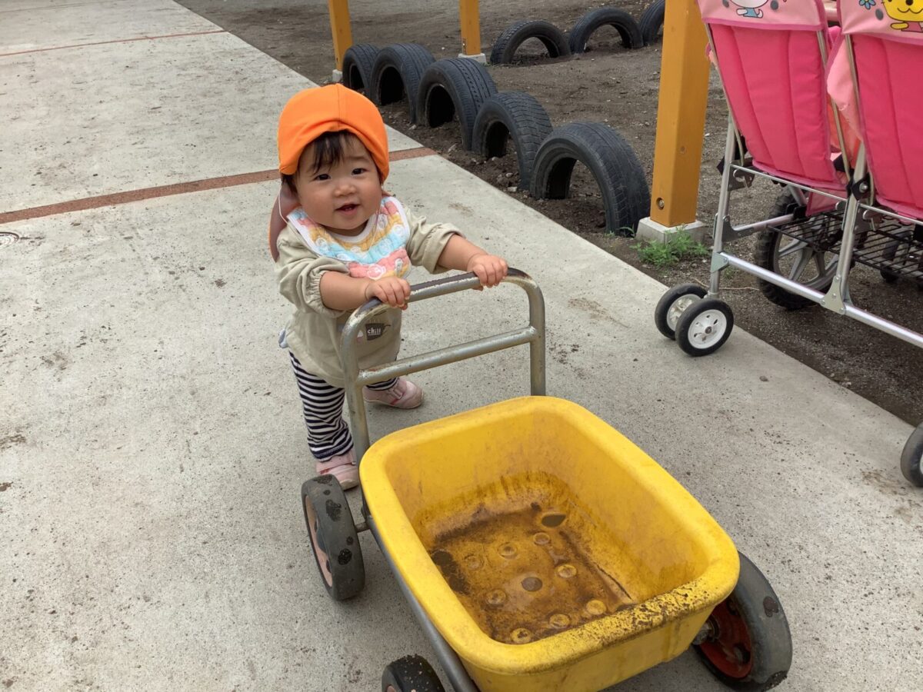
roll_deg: +4.6
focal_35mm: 31
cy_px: 346
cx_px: 462
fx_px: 827
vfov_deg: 45.4
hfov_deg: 58.4
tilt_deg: -28.2
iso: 25
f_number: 2.4
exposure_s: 1/867
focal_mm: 3.3
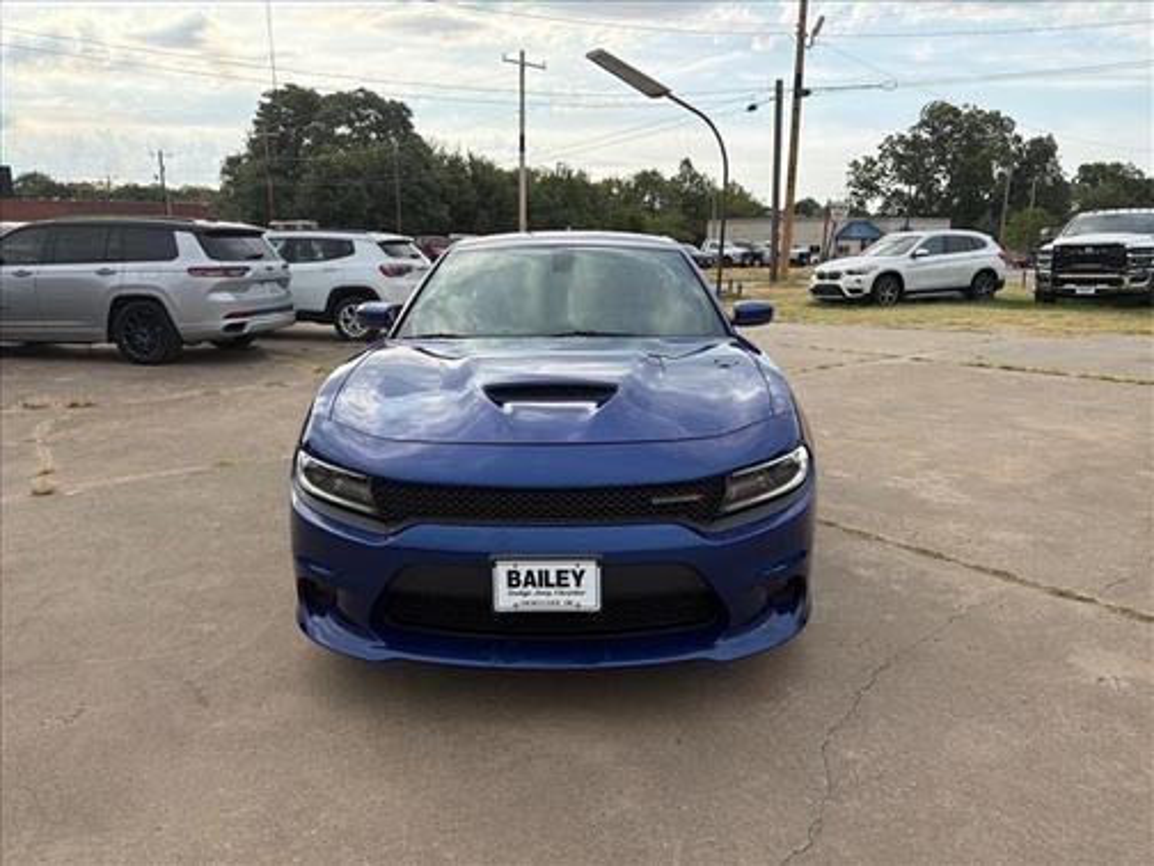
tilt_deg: -16.0
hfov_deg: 71.6
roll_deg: +3.0
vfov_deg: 56.8
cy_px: 433
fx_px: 800
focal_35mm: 24
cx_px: 577
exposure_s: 1/2907
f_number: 1.78
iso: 100
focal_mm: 6.76
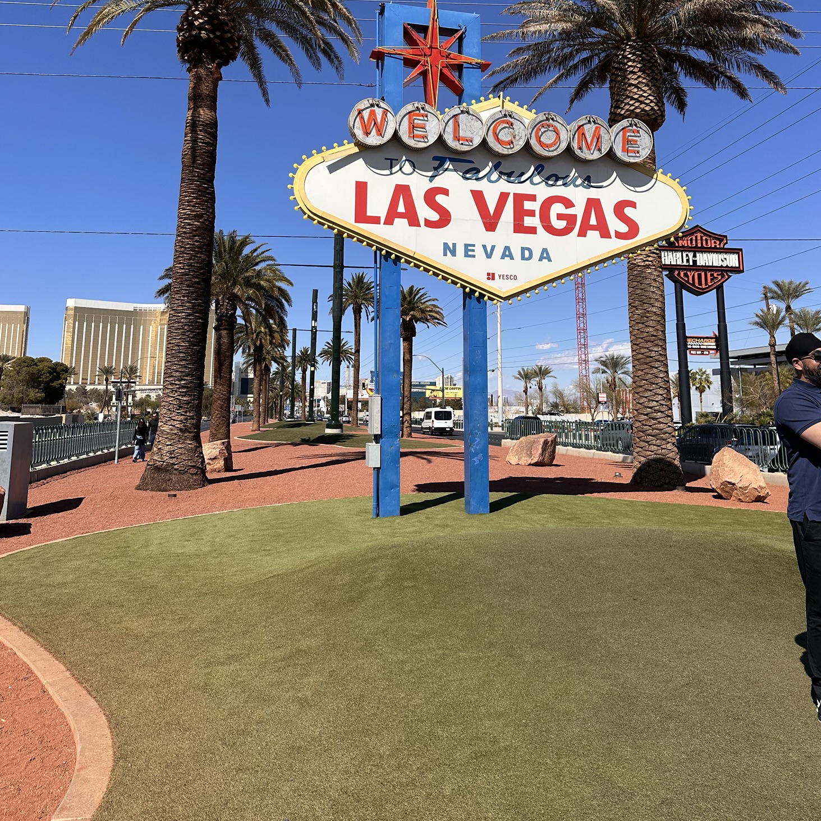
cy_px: 274
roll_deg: -2.3
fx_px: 778
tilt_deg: +10.6
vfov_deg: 54.5
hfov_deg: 55.6
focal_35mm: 29
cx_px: 412
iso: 80
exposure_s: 1/6623
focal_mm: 6.86
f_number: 1.78
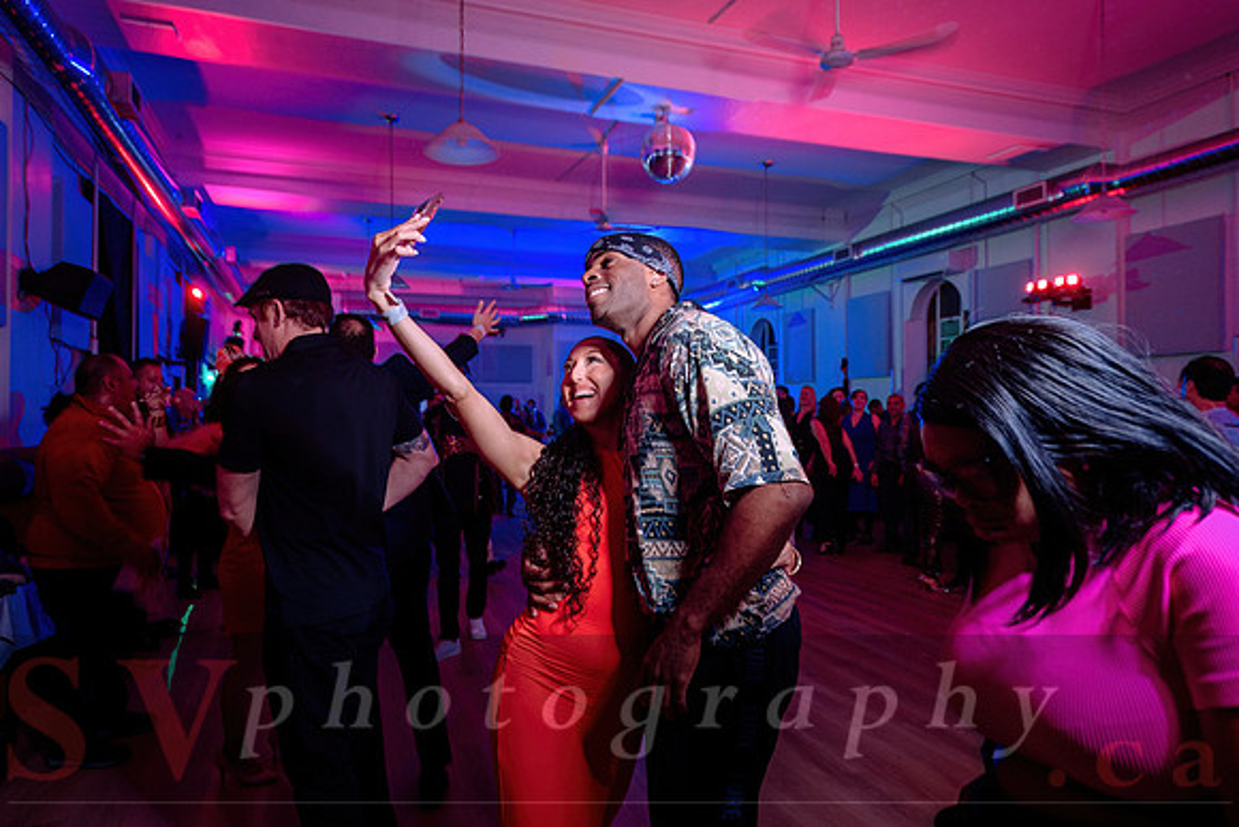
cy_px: 414
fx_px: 826
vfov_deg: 53.2
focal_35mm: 24
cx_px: 620
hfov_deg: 73.7
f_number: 3.5
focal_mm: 24
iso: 800
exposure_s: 1/50
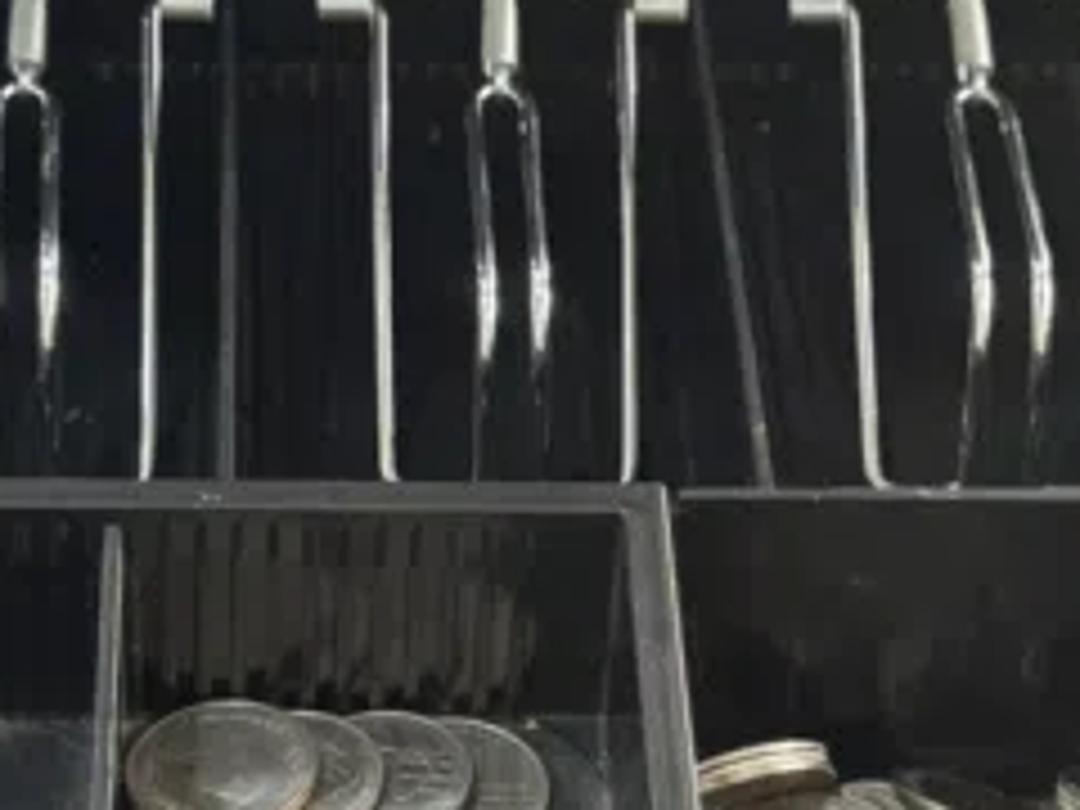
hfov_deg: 30.2
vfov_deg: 22.5
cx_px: 446
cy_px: 675
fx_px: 1997
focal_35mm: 64
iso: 200
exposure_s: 1/121
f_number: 1.78
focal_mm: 6.76
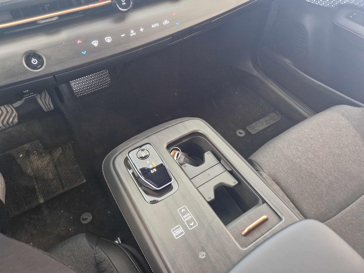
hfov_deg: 73.9
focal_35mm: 23
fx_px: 242
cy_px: 136
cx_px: 182
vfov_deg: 58.9
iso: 1000
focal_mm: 5.4
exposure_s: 1/100
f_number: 1.8
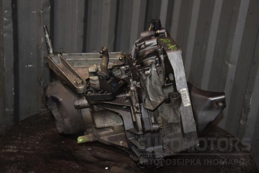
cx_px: 130
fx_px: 378
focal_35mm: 52
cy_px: 86
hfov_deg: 37.9
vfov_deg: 25.8
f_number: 5
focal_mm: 35
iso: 800
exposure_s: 1/60
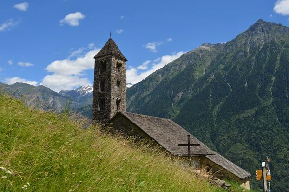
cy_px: 96
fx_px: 277
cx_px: 144
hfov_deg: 55.2
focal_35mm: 34
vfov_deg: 38.2
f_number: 8
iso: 100
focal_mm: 23
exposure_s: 1/250
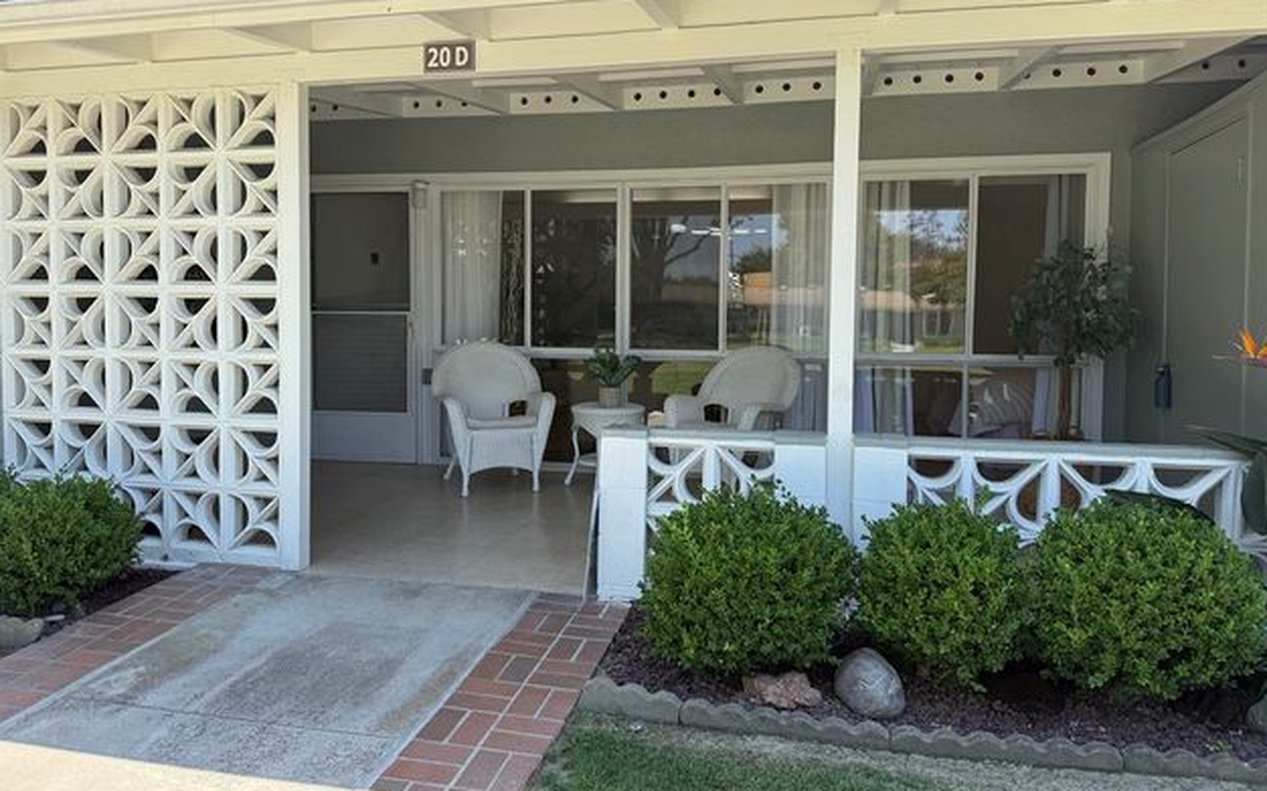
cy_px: 352
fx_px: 898
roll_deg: -1.2
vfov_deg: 47.5
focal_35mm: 26
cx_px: 629
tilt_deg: -2.0
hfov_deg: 70.4
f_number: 1.78
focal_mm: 6.76
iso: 100
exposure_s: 1/1855
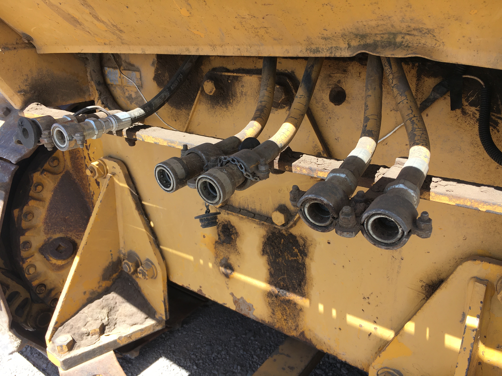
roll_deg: +2.6
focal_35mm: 29
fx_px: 421
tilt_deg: -21.8
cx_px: 251
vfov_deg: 48.2
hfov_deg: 61.7
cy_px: 188
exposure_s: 1/430
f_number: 2.2
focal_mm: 4.15
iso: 25
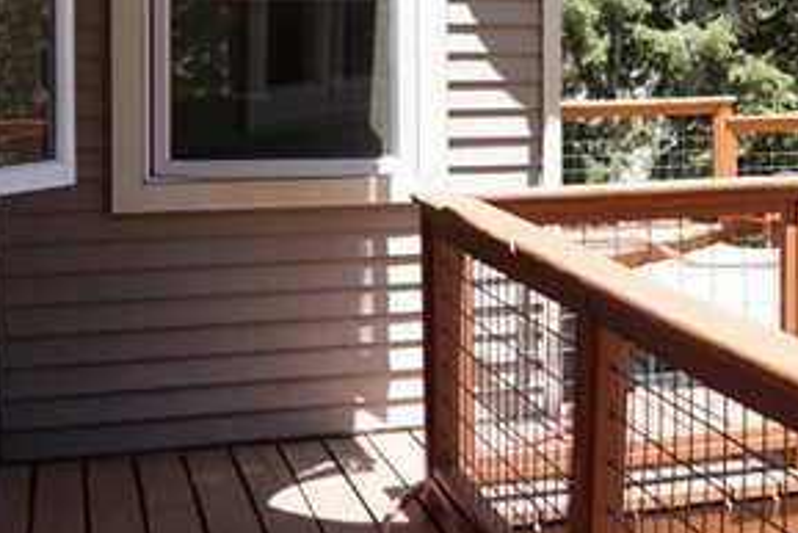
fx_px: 1885
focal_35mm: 85
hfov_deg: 21.5
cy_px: 51
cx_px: 1049
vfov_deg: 15.9
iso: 100
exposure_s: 1/160
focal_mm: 16
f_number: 5.6
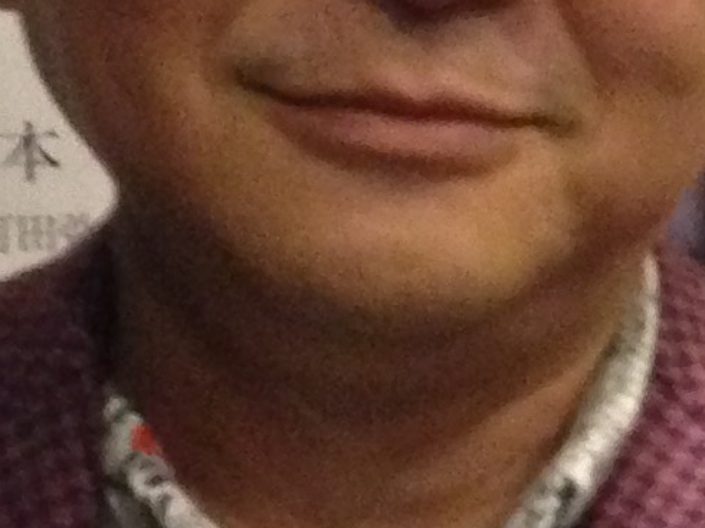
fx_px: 4478
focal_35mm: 220
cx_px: 1423
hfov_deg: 8.5
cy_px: 493
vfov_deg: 6.7
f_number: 2.4
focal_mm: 4.12
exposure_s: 1/15
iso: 400
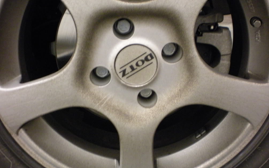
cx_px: 133
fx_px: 301
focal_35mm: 41
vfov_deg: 31.2
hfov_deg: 48.2
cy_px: 90
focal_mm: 6.3
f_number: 3.1
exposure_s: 1/8
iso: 469
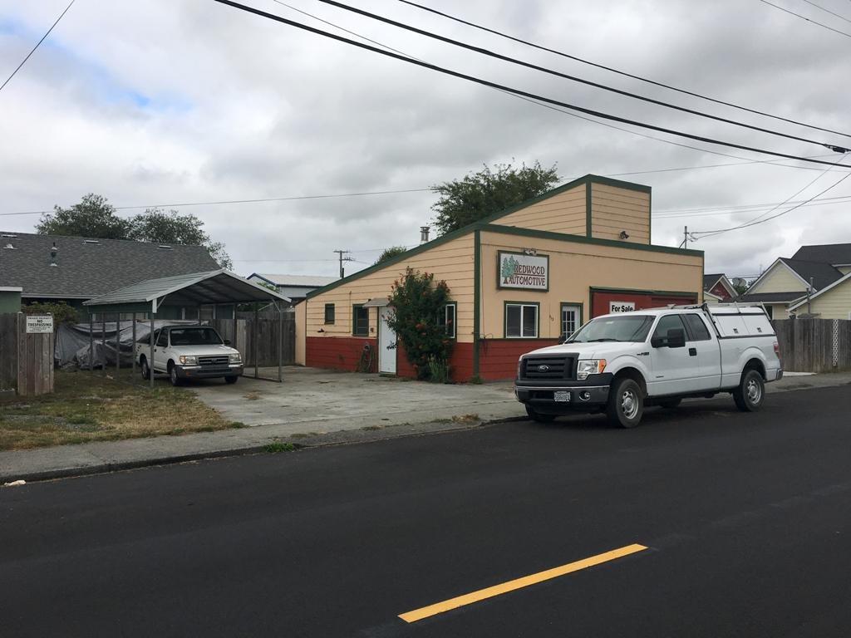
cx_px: 426
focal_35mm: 29
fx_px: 713
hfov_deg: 61.7
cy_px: 319
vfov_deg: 48.2
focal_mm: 4.15
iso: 25
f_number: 2.2
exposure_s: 1/1876
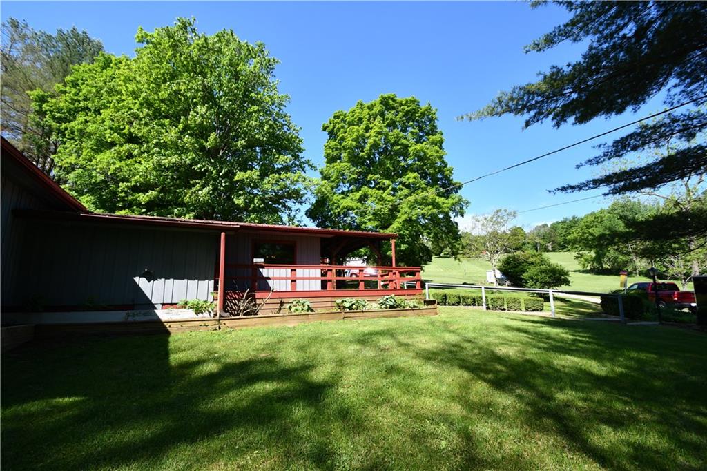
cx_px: 354
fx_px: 294
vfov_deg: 77.3
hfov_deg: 100.4
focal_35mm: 15
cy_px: 236
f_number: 8
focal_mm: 10
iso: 180
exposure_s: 1/250
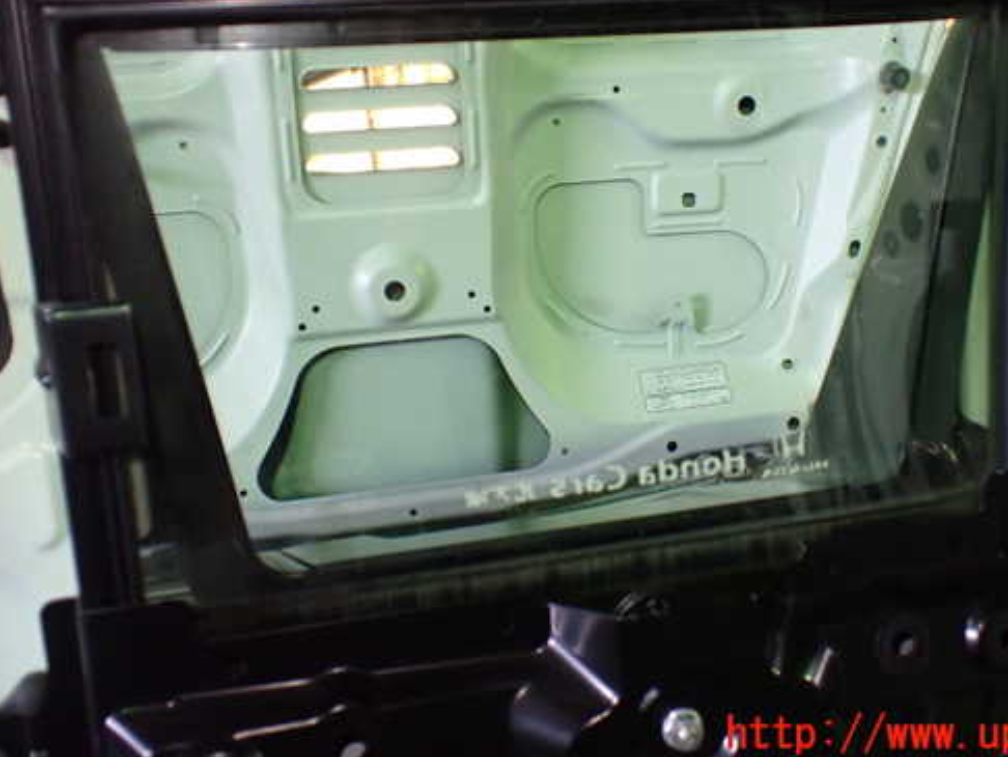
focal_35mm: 37
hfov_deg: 50.0
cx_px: 572
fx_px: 1078
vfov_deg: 38.5
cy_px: 295
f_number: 2.3
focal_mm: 5.4
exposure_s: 1/80
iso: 800
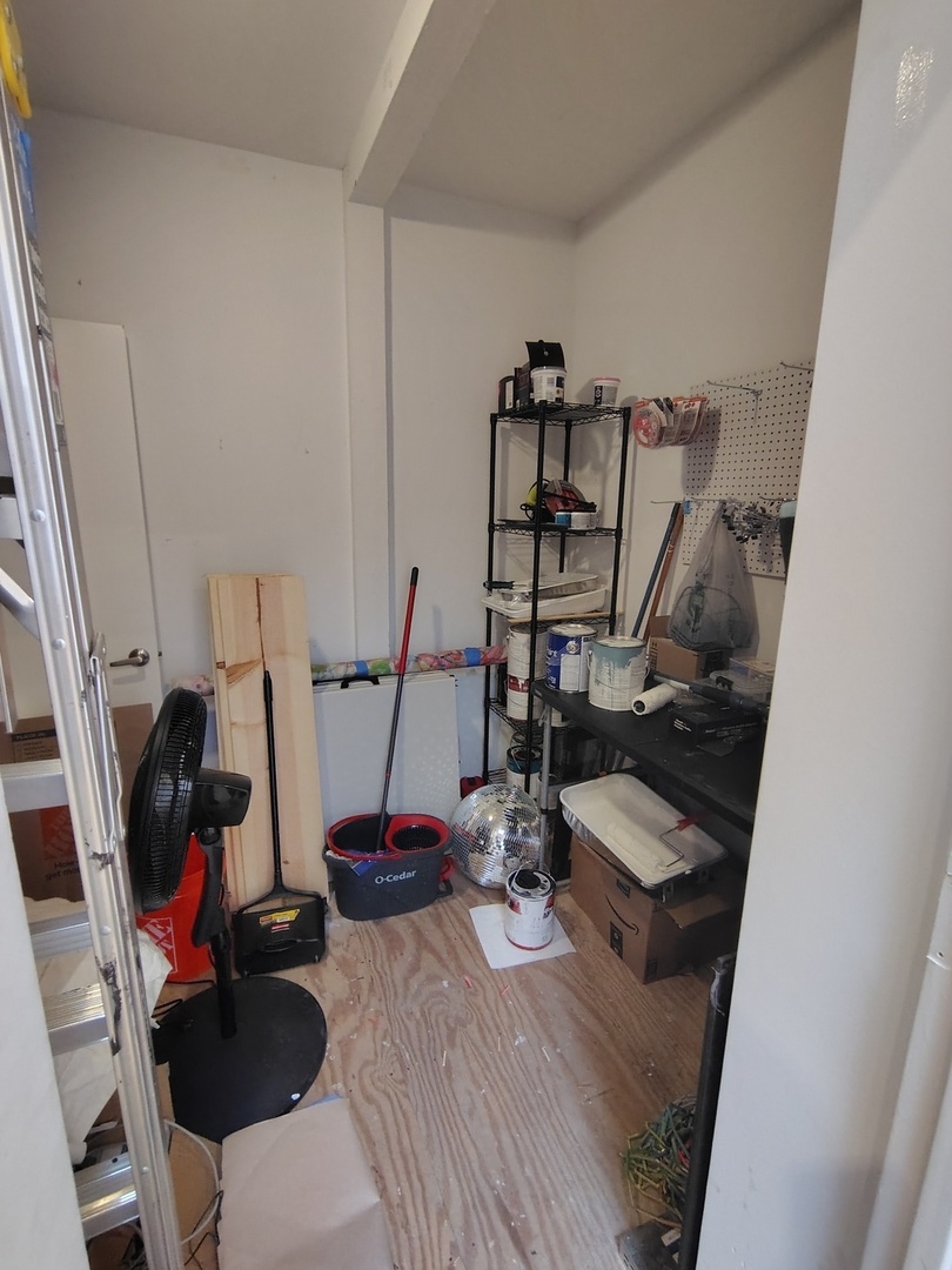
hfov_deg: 78.1
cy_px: 635
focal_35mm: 16
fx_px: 587
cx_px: 476
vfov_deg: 94.5
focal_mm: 2.13
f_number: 2.2
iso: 1288
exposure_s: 1/24
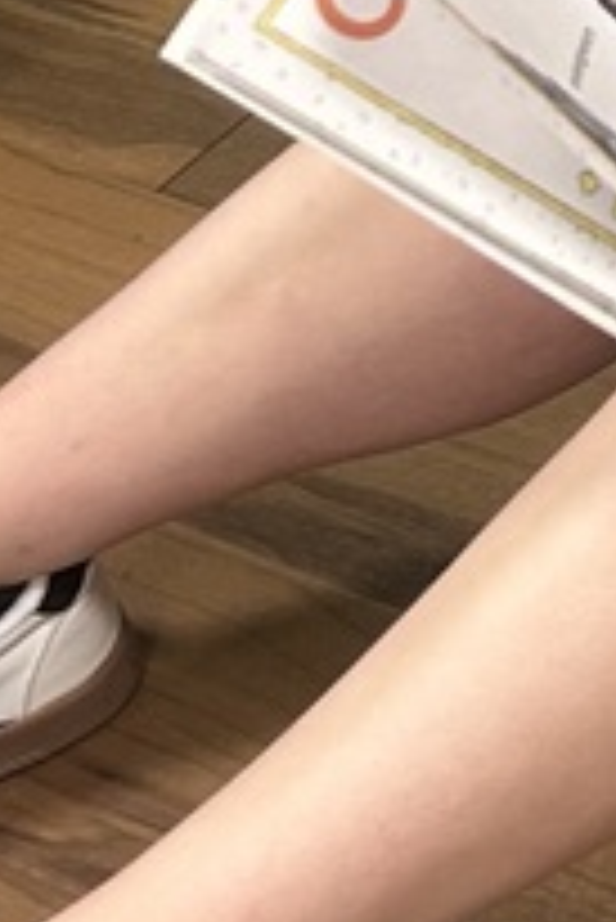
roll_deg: +2.9
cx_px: 1416
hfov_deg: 9.2
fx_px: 3459
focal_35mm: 135
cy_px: -171
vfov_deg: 14.7
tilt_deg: -33.1
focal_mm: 5.7
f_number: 1.5
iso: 160
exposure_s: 1/60
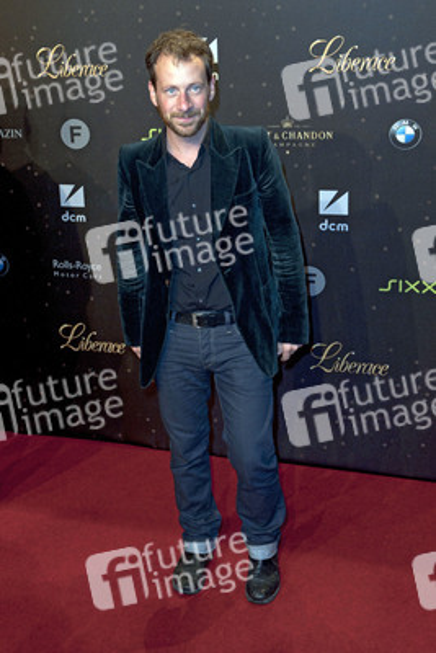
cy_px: 326
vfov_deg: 41.1
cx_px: 218
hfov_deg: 28.1
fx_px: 871
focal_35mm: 48
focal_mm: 48
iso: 1250
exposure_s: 1/160
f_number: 6.3
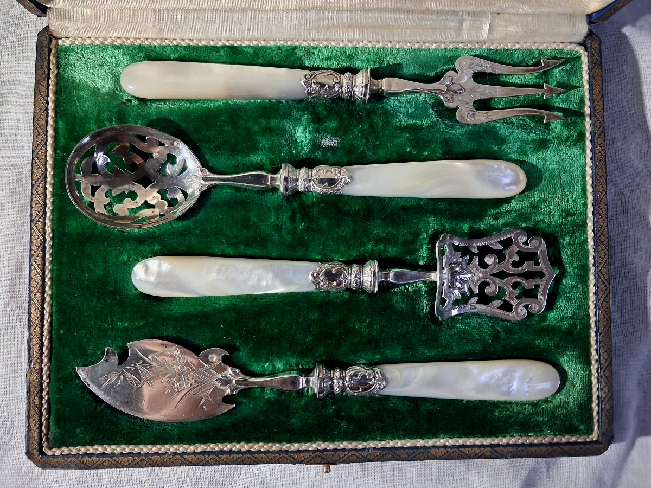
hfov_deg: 65.3
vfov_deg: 51.4
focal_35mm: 27
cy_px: 244
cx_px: 326
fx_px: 508
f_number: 1.8
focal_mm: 4
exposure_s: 1/120
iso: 320
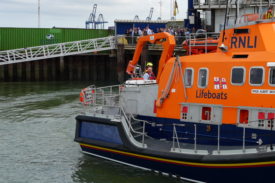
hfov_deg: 29.3
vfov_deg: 22.4
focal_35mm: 60
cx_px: 321
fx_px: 458
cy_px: 46
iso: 100
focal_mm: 24
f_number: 9
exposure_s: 1/125
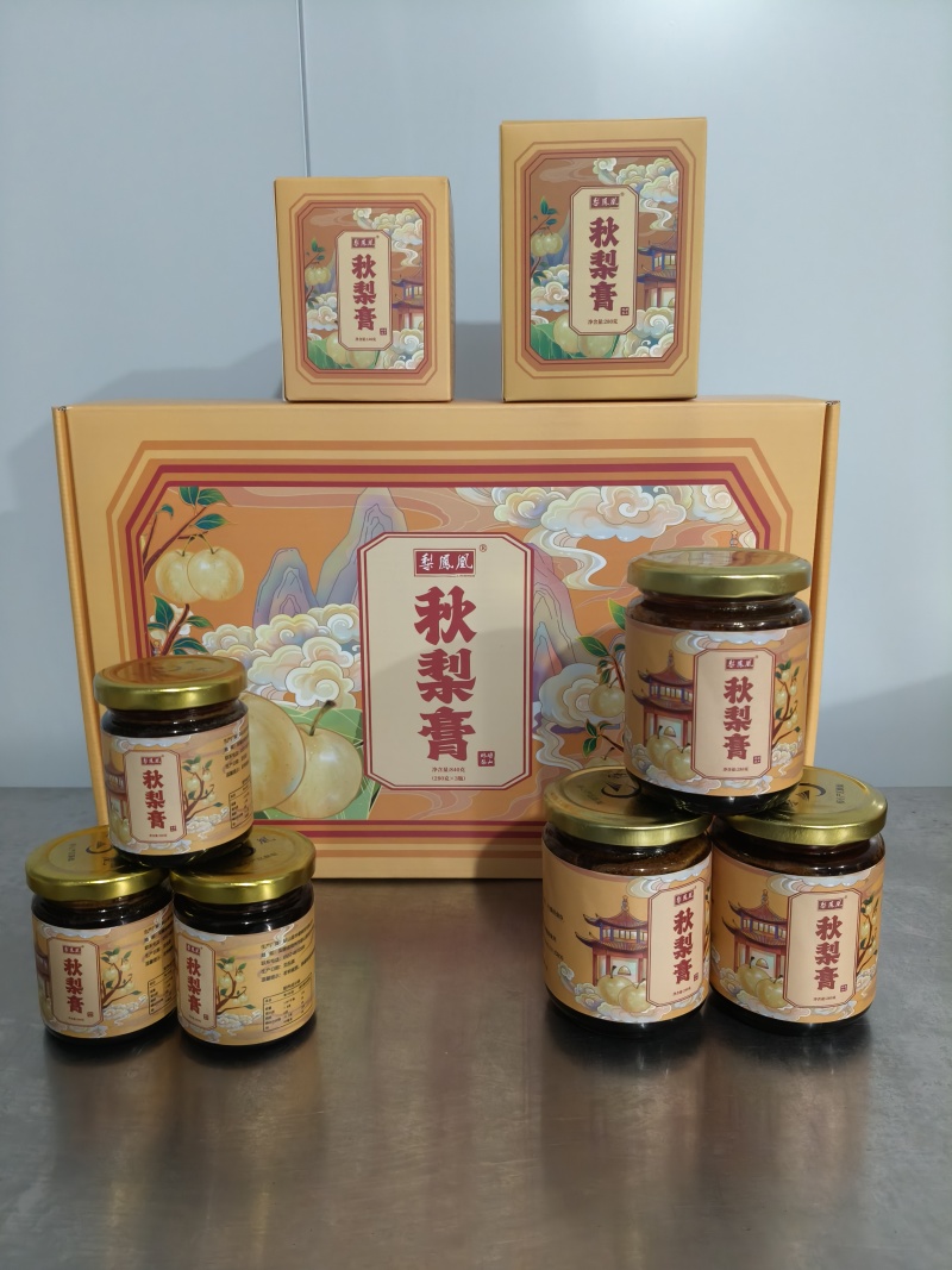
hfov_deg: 53.1
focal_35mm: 26
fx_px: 954
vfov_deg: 67.3
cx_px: 476
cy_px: 635
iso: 1000
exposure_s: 1/50.1
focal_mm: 4.84
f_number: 1.8
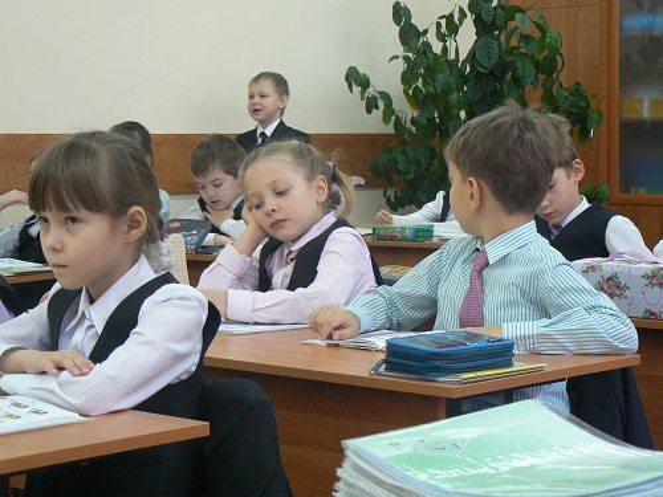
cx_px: 332
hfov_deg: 23.3
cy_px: 248
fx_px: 1609
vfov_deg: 17.6
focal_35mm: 84
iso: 200
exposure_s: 1/30
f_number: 3.2
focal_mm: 14
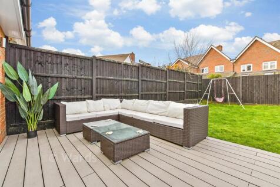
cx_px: 140
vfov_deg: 51.3
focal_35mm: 25
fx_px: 194
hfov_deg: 71.5
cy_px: 94
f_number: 8
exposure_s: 1/250
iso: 160
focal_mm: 17
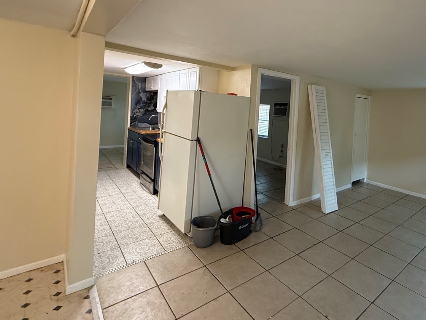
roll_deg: -2.2
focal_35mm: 20
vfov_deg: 64.6
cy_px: 113
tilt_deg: +2.1
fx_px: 246
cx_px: 283
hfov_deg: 79.1
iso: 200
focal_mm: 2.22
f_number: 2.2
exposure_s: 1/60
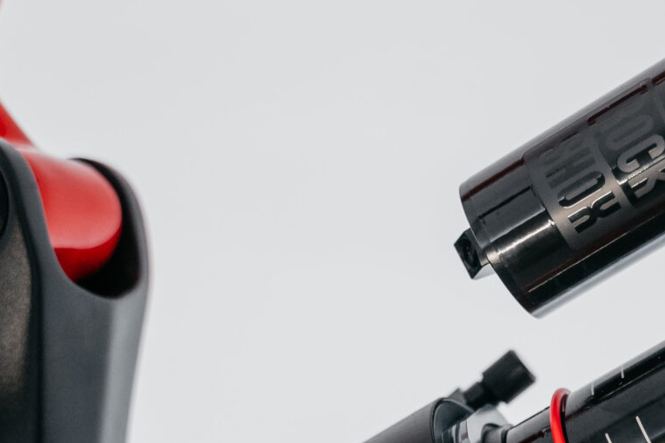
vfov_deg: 13.4
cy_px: 524
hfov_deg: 20.3
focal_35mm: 100
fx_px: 1841
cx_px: 501
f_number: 2.8
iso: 1000
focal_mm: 29.8
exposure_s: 1/160
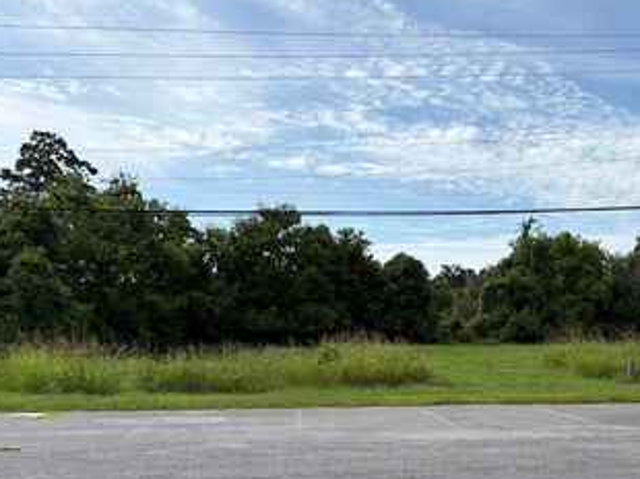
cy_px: 366
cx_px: 471
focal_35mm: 42
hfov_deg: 43.6
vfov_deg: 33.5
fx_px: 776
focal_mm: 5.96
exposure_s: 1/3623
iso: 50
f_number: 1.6
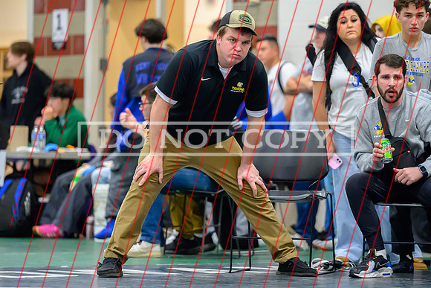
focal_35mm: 212
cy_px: 121
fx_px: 2539
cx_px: 218
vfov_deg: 6.5
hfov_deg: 9.7
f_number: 2.8
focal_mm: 160
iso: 8000
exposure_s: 1/640
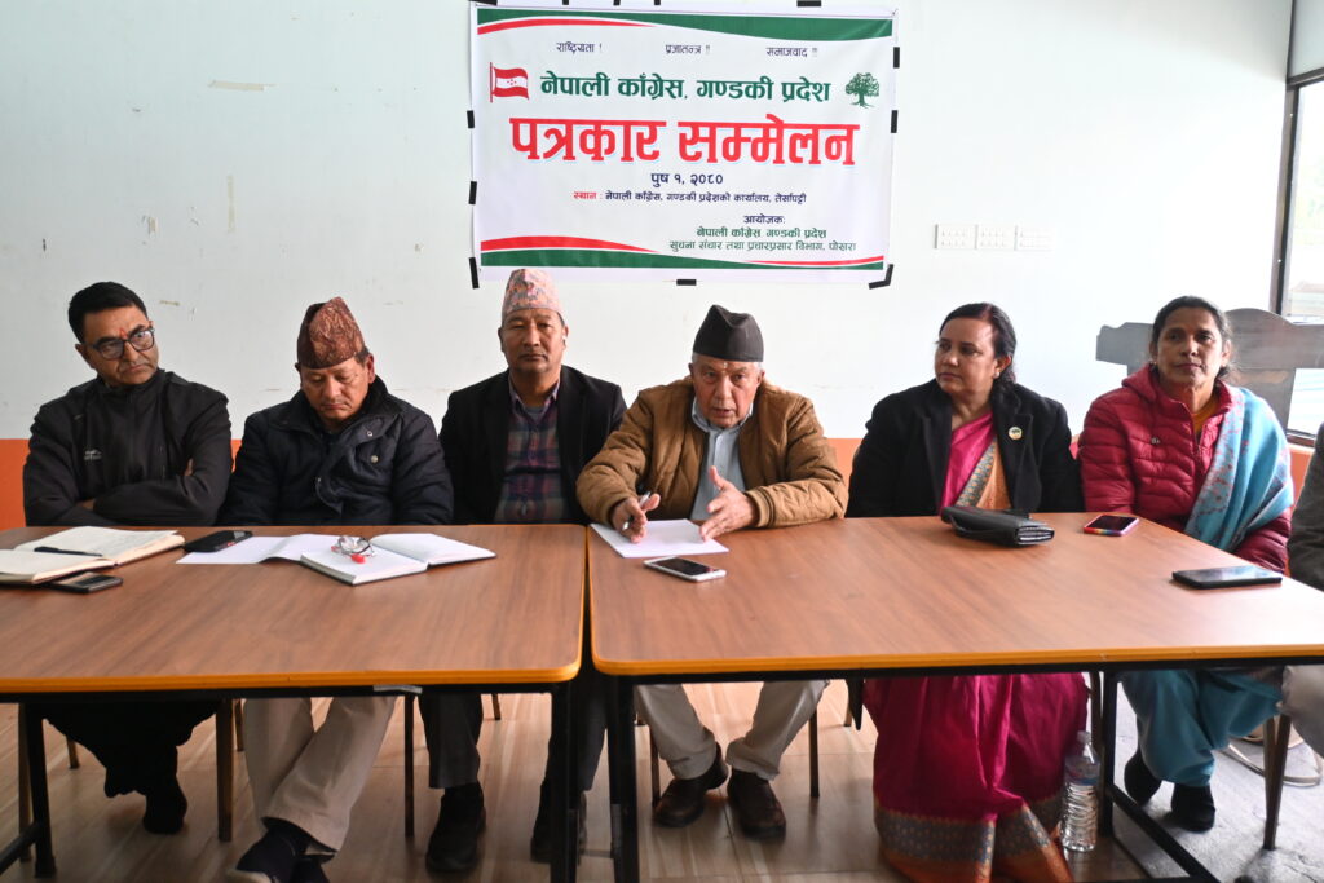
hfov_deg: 61.9
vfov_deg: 43.6
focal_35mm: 30
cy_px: 442
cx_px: 662
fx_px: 1103
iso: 1250
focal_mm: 20
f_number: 3.8
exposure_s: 1/125
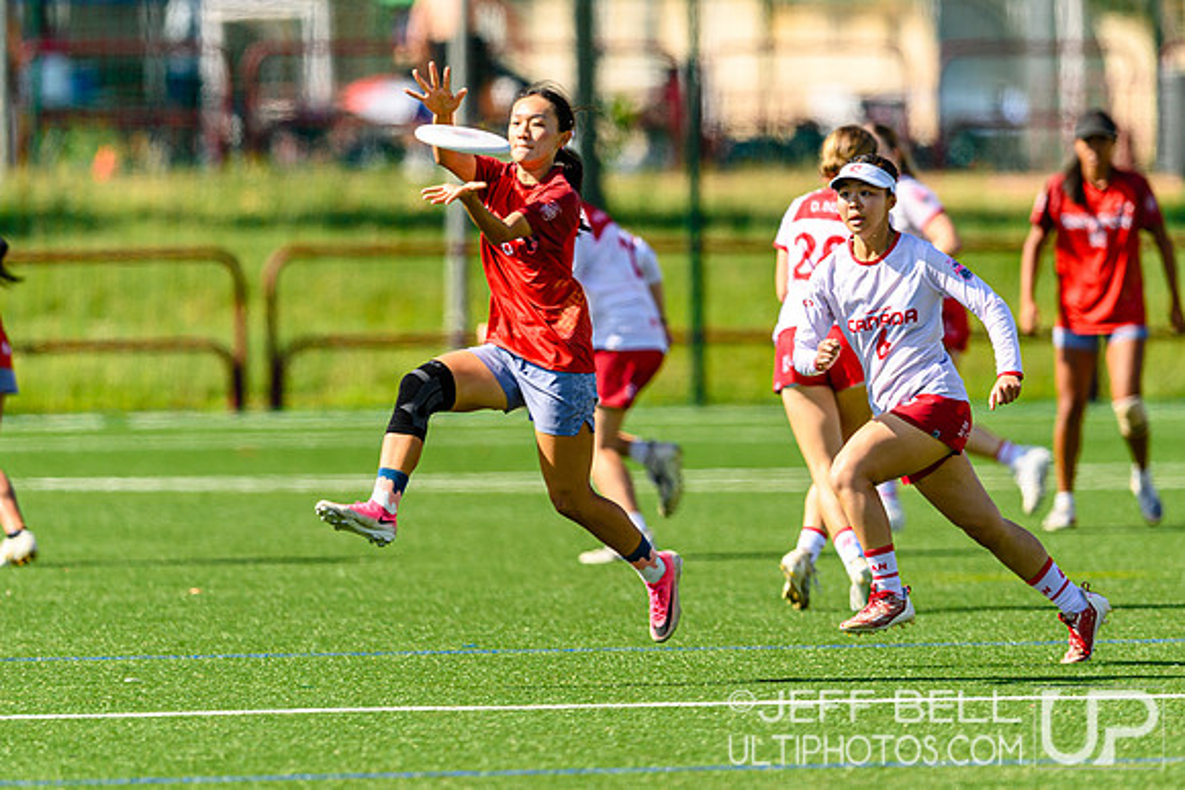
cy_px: 345
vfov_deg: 2.3
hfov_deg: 3.4
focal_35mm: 600
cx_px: 648
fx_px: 19769
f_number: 3.2
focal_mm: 400
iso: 100
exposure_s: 1/1600
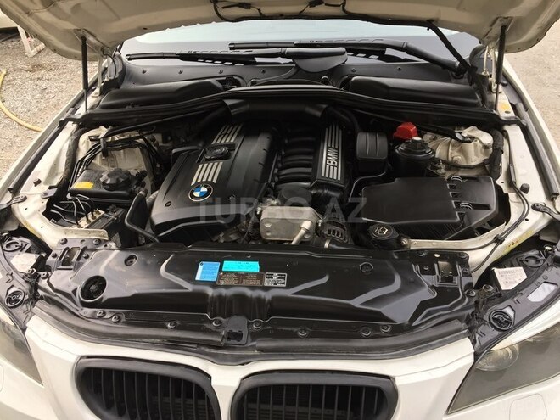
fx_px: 469
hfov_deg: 61.7
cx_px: 280
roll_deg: +4.9
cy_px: 210
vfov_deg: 48.2
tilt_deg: -33.6
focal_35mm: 29
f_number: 2.2
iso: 40
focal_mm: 4.15
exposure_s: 1/50
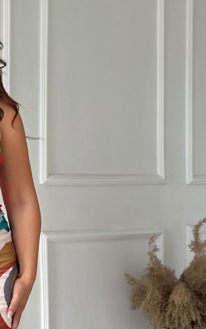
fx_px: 665
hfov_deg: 16.3
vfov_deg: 27.8
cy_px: 172
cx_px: -90
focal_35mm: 74
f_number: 1.78
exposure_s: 1/178
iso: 64
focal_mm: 6.86
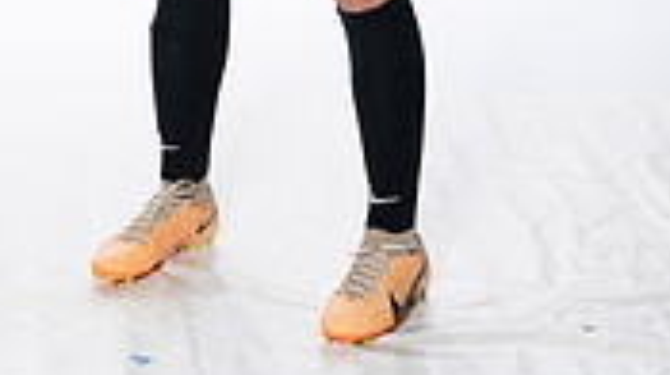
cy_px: -425
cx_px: 142
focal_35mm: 132
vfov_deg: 8.6
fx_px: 2343
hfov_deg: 16.2
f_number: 8
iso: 800
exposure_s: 1/250
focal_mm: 49
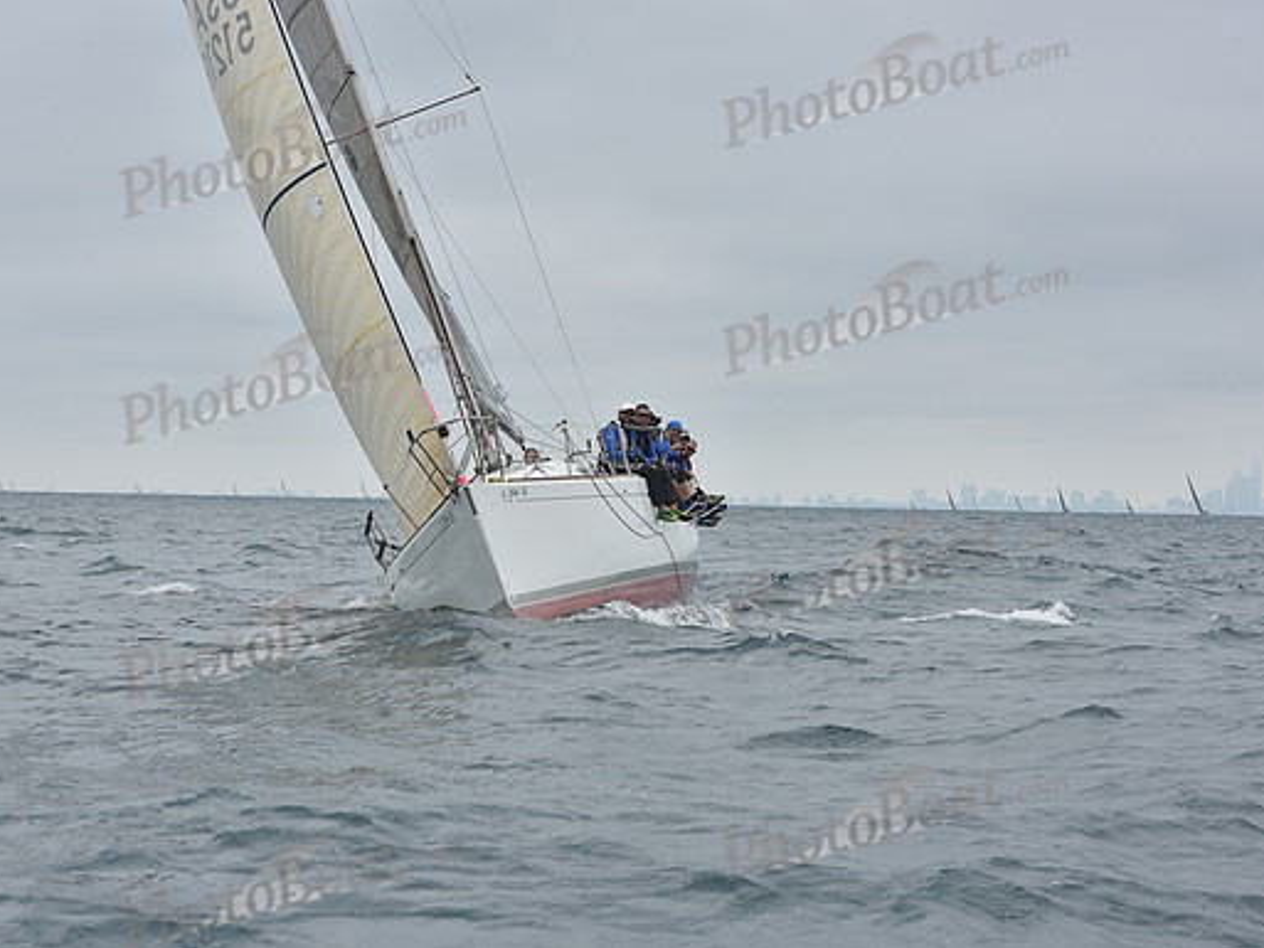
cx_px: 596
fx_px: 3652
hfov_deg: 19.6
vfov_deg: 14.8
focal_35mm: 100
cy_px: 474
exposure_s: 1/800
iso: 250
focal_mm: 92
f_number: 10
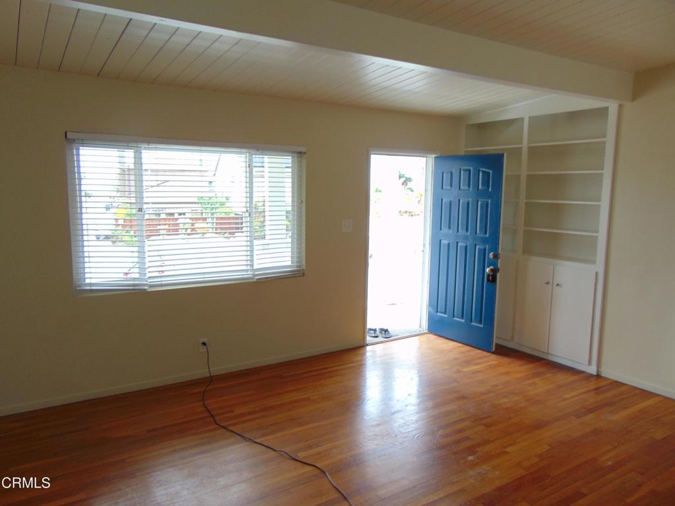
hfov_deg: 69.4
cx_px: 338
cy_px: 253
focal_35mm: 25
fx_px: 487
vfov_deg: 54.9
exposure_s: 1/100
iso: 80
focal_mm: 4.5
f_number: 3
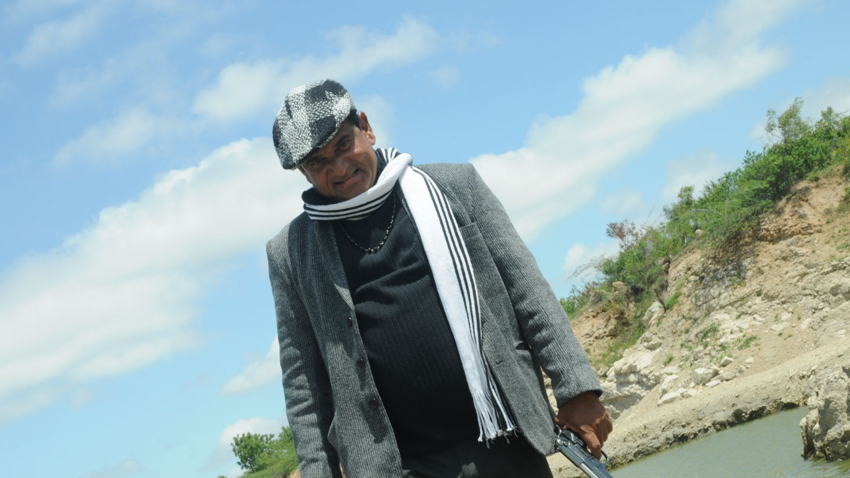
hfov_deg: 34.0
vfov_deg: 19.5
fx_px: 1388
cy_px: 296
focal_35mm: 62
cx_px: 379
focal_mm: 35
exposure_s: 1/125
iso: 200
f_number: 13
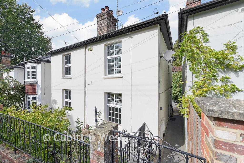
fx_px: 95
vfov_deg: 81.2
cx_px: 122
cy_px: 82
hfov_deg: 104.2
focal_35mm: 14
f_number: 8
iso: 100
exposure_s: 1/320
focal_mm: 14
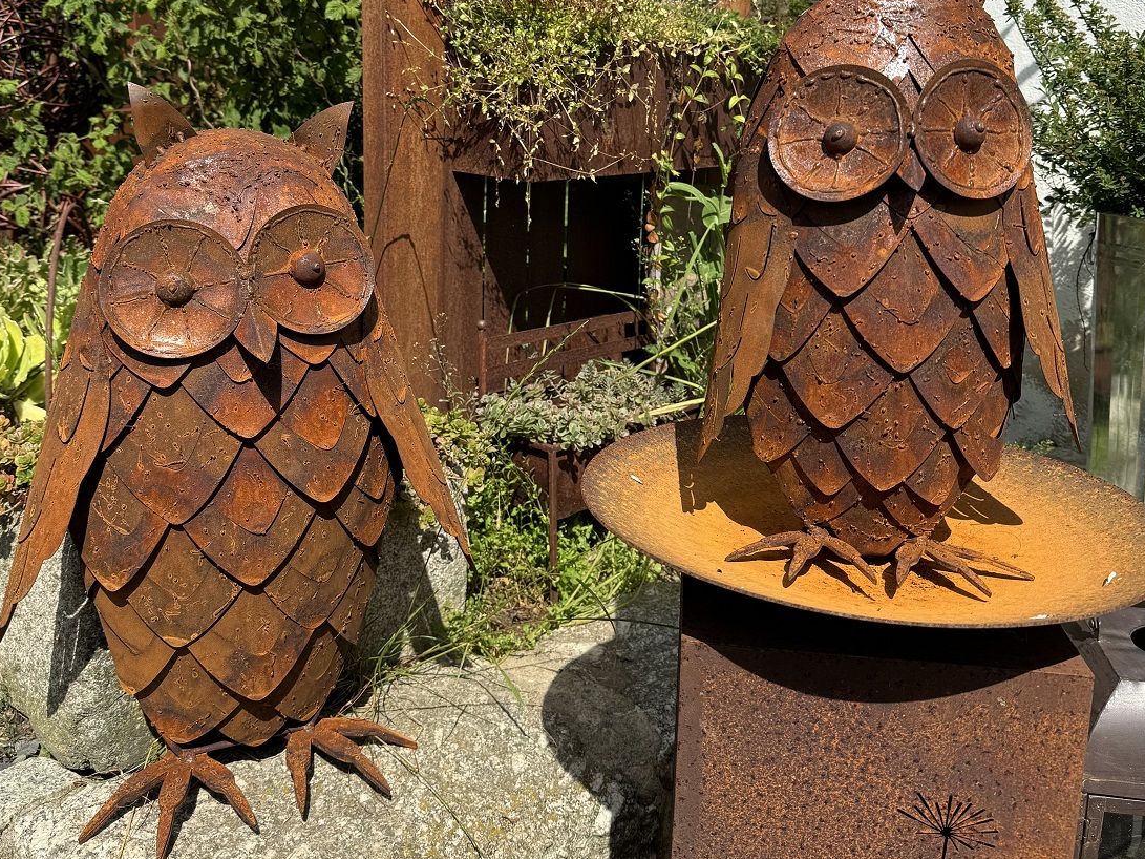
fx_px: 1091
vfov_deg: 42.3
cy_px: 281
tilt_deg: -8.7
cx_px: 568
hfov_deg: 55.4
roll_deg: -1.6
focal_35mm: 33
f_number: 1.78
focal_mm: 6.76
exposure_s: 1/3413
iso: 80
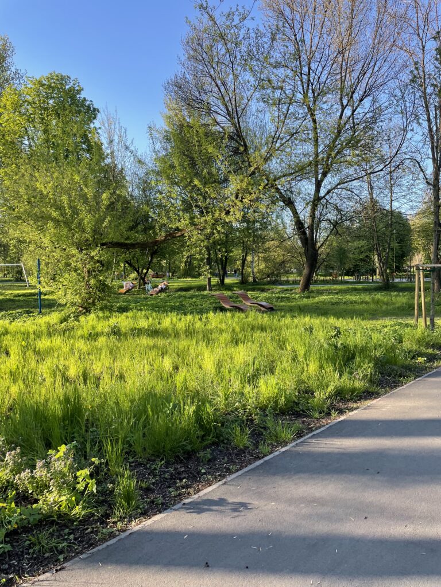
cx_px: 220
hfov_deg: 53.1
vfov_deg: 67.3
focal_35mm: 26
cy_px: 294
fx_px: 442
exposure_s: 1/413
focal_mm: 4.2
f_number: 1.6
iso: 32
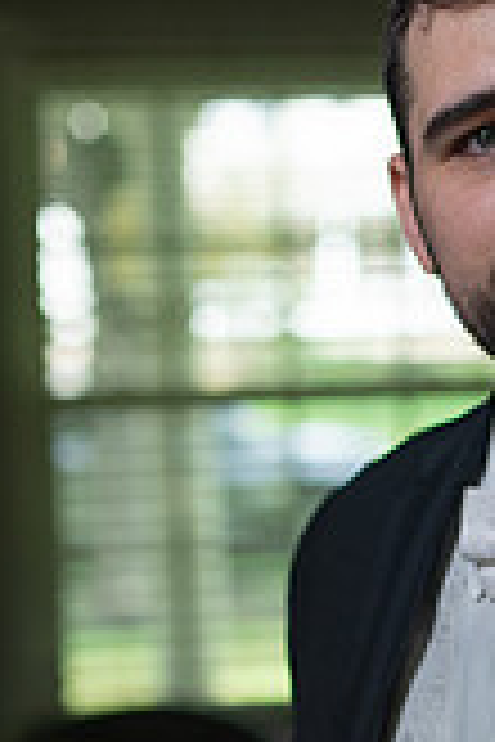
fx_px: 2805
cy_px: 791
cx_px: 650
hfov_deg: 9.9
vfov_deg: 14.8
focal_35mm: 136
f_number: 2.8
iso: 1000
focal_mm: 50
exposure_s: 1/800
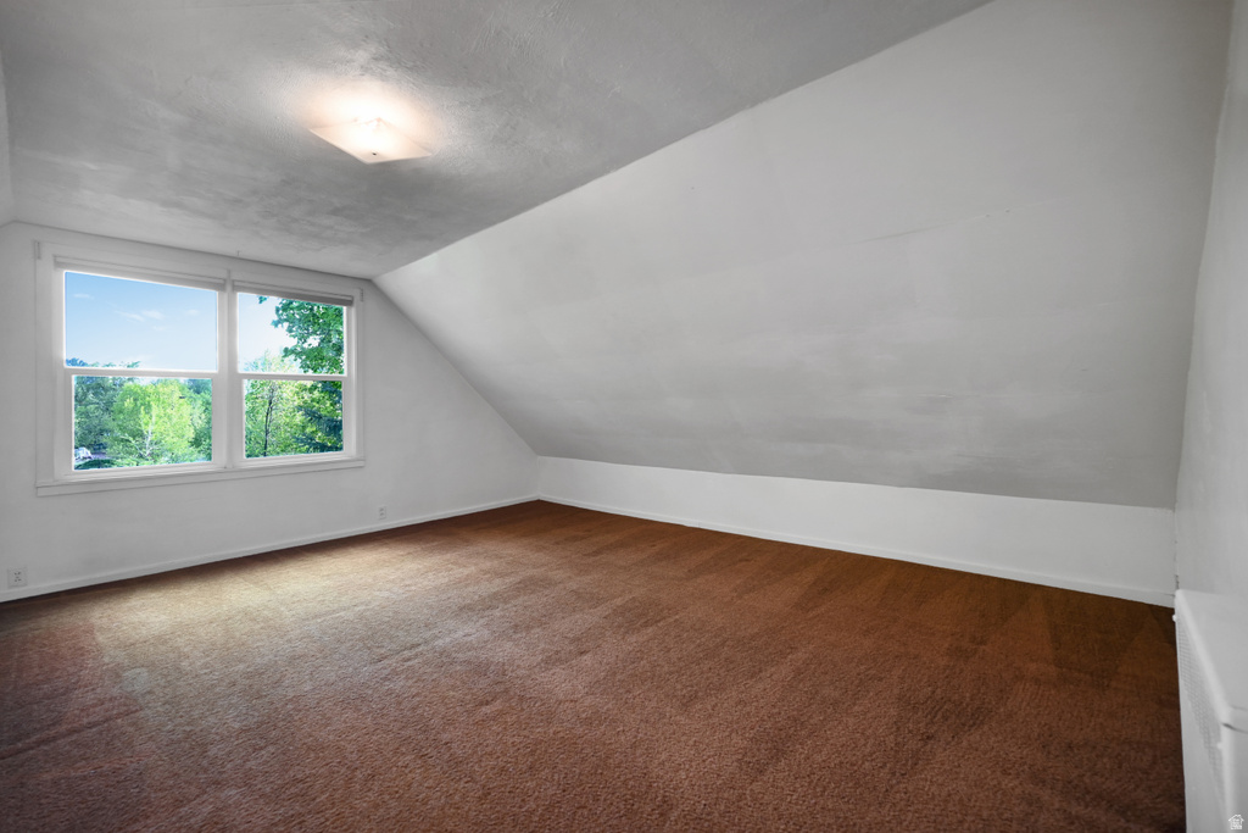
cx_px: 624
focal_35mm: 14
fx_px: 485
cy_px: 416
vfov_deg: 81.2
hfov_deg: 104.2
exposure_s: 1/50
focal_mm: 14
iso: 640
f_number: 4
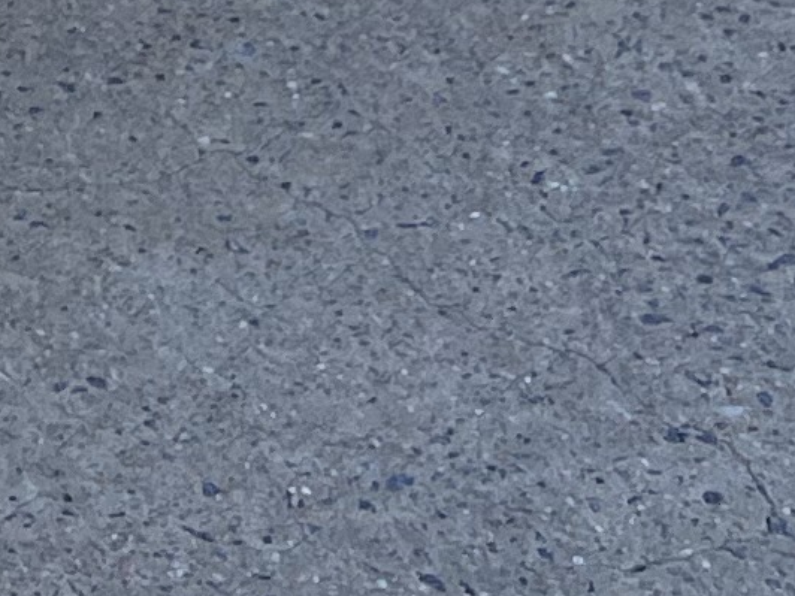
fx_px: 4524
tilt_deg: -20.3
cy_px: -1192
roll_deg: +1.8
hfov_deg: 8.9
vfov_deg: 6.8
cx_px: -1200
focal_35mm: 197
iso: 50
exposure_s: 1/982
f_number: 1.5
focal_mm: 5.7
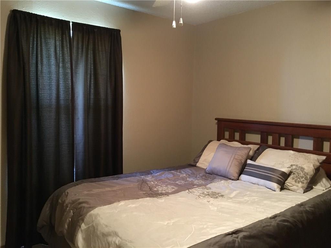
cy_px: 124
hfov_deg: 61.7
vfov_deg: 48.2
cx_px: 166
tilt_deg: -3.9
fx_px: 277
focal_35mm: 29
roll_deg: -2.6
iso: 250
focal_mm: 4.15
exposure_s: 1/15
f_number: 2.2
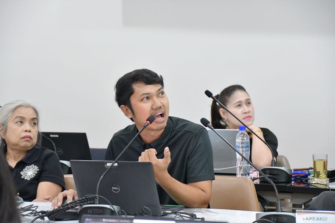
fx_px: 1256
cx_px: 168
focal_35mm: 135
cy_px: 112
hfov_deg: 15.2
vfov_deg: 10.2
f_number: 5.3
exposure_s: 1/125
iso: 5000
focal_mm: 90
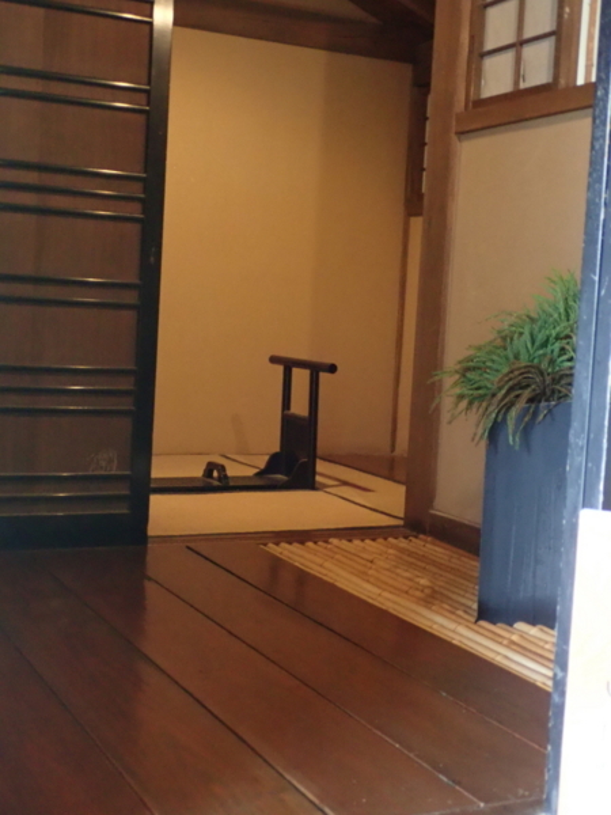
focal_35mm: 49
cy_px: 408
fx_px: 1153
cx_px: 306
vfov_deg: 38.9
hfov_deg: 29.7
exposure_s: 1/13
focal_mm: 8.99
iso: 1250
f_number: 3.2
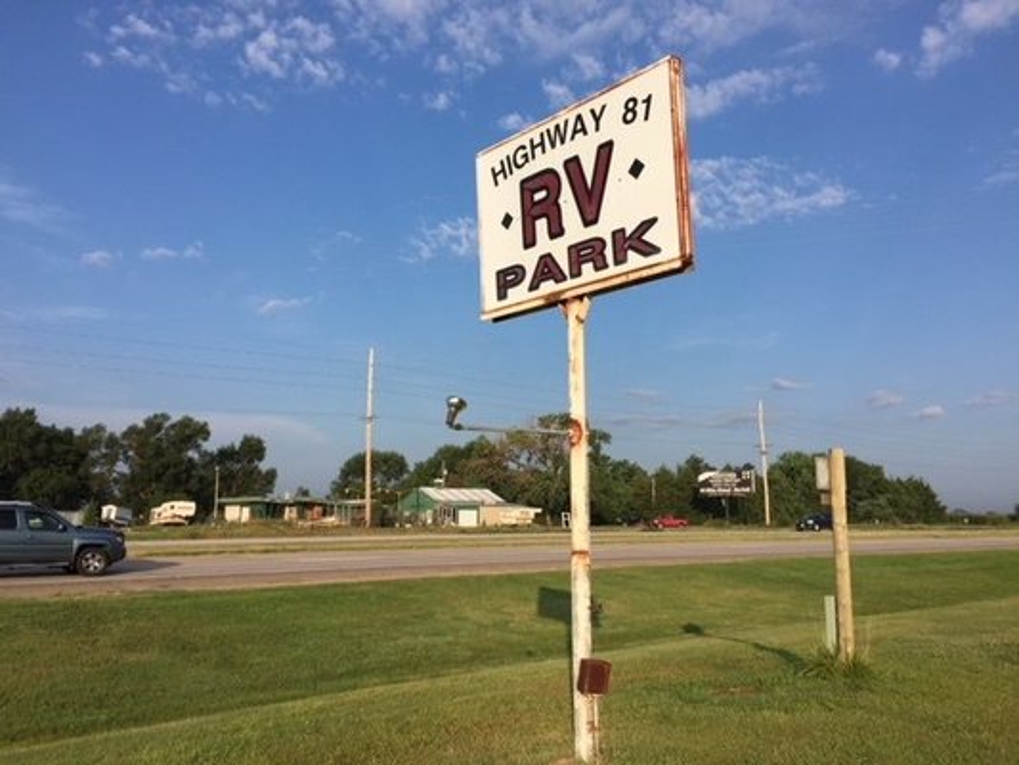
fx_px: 854
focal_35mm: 29
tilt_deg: +7.6
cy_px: 382
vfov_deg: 48.2
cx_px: 510
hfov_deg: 61.6
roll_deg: +0.3
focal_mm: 4.15
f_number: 2.2
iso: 32
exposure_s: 1/1883
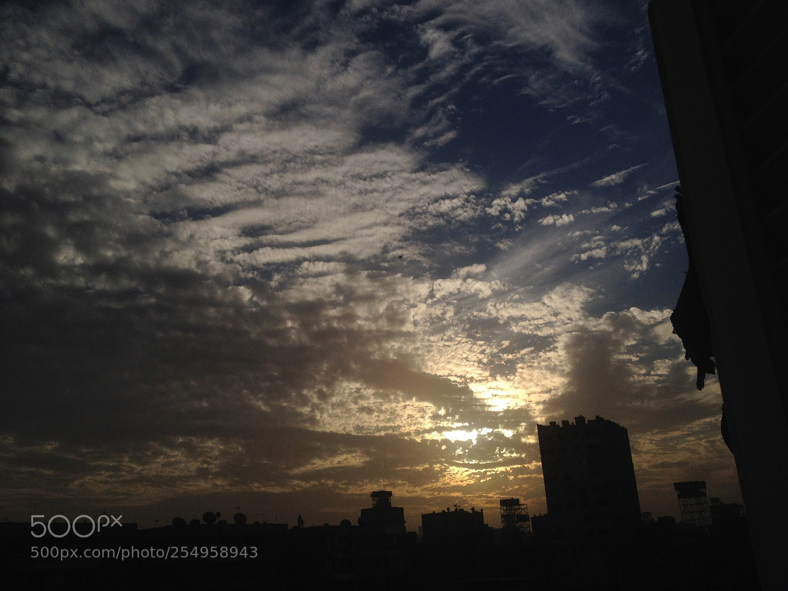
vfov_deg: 40.7
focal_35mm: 35
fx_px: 797
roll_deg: +5.7
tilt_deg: +18.1
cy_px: 296
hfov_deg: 52.6
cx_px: 394
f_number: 2.4
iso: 50
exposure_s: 1/11111
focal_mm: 4.28
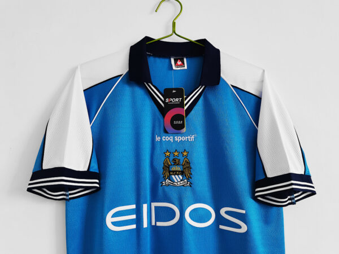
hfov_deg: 67.3
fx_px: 255
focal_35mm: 26
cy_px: 127
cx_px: 170
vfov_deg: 53.1
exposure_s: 1/100
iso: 160
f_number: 1.8
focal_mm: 5.58
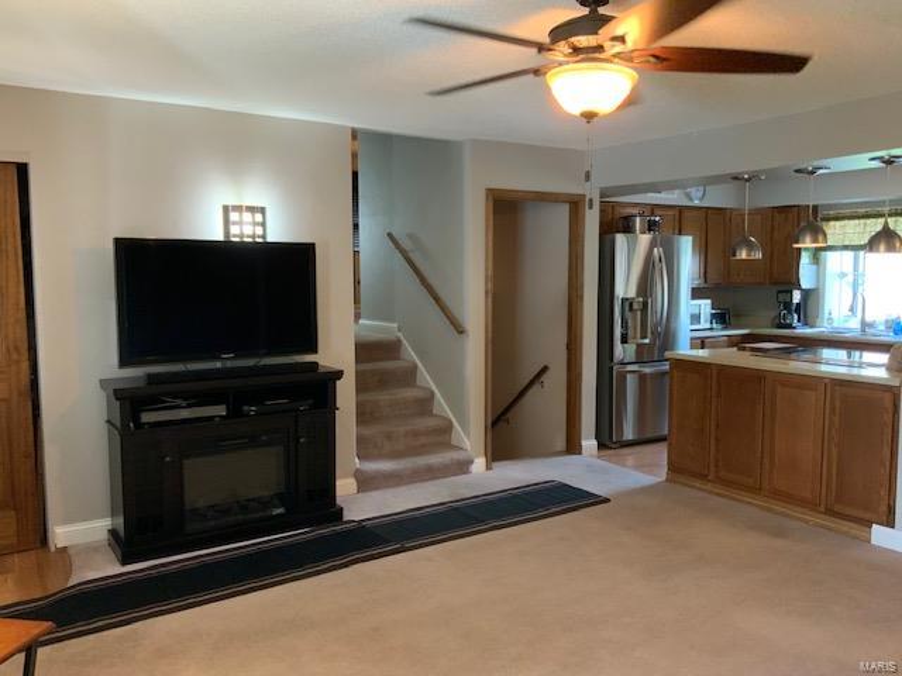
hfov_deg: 61.7
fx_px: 756
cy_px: 338
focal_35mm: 29
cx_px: 451
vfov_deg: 48.2
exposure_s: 1/60
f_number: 1.8
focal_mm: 3
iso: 250
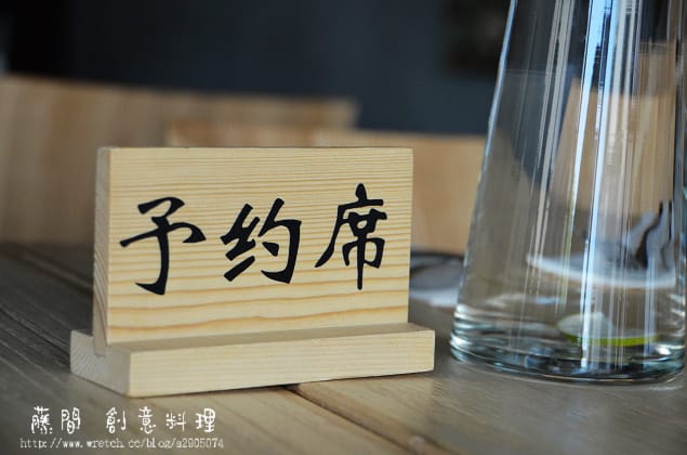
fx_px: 1856
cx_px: 344
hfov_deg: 21.0
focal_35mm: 98
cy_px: 228
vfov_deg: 14.0
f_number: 5
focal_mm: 65
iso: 1250
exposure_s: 1/250
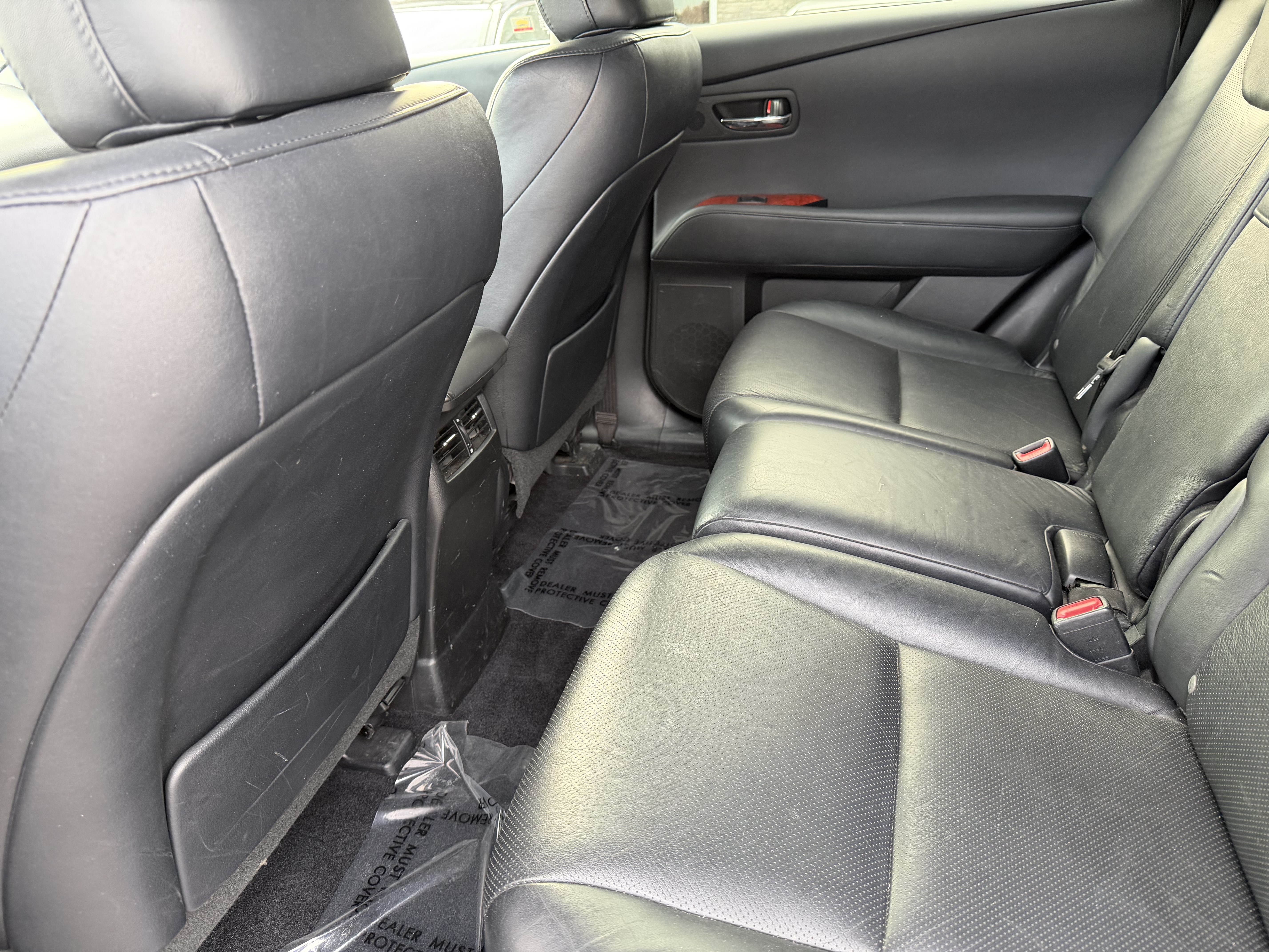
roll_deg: +1.5
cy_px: 476
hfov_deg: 71.6
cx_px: 634
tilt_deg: -23.0
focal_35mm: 24
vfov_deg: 56.8
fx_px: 880
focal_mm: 6.76
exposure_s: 1/60
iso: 250
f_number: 1.78
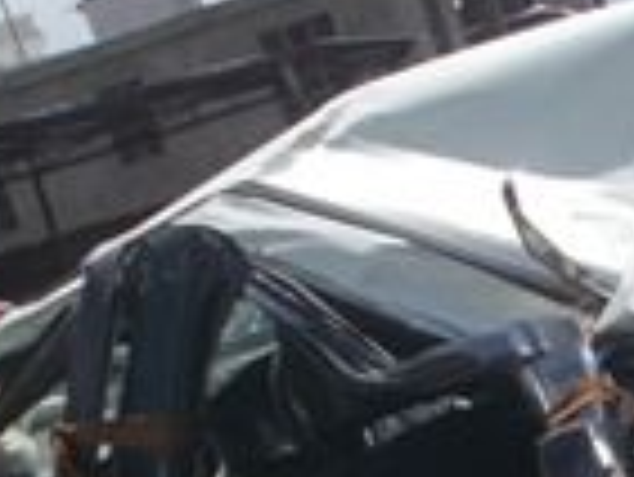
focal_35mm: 118
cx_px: 652
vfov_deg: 12.2
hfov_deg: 16.3
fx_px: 2163
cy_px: 626
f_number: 8
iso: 80
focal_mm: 4.6
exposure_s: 1/200
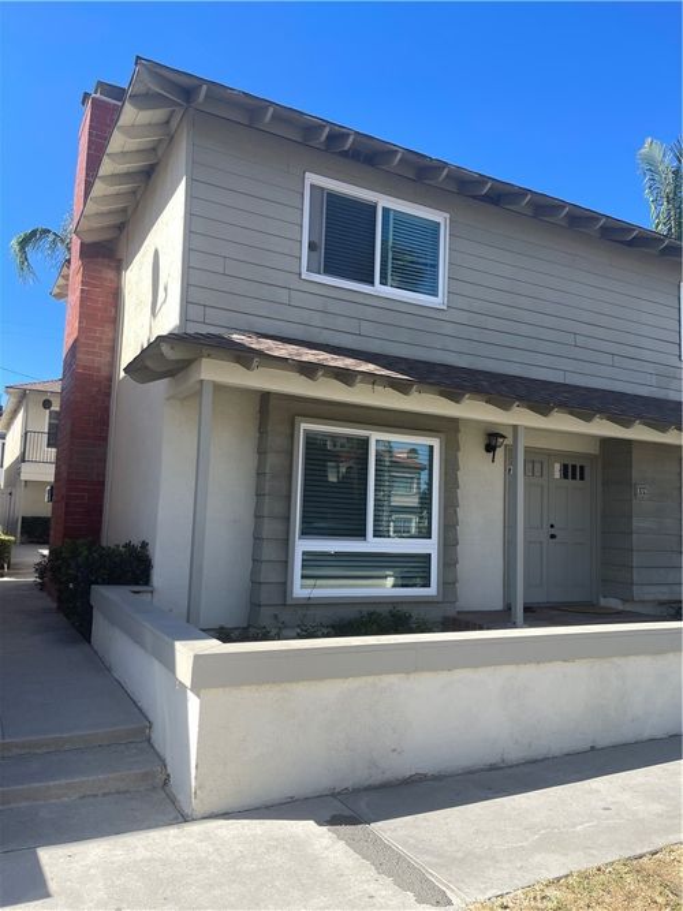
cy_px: 456
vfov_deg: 69.4
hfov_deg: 54.9
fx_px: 658
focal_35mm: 25
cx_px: 342
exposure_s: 1/1642
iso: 32
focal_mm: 5.1
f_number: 1.6
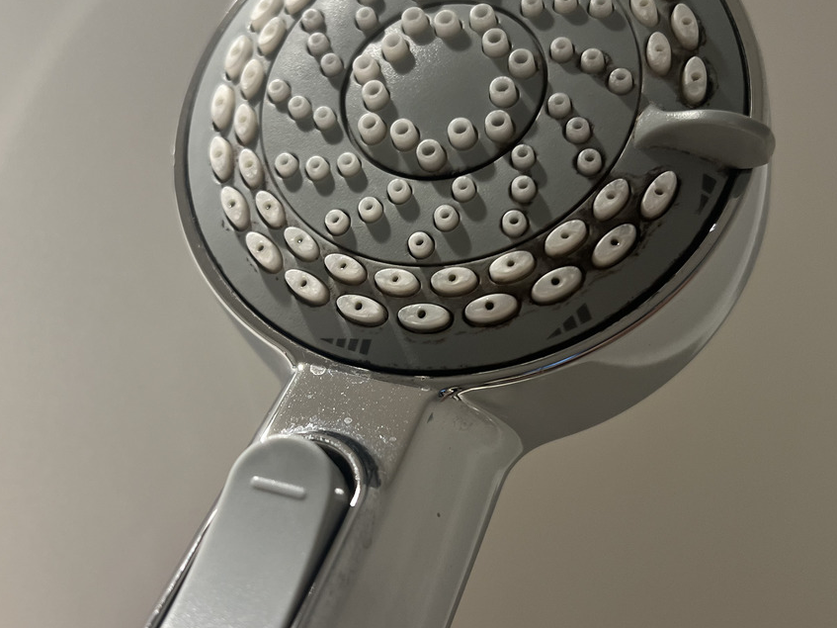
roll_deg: +4.3
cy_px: 294
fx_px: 1040
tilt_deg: +10.2
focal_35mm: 43
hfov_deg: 43.8
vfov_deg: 33.6
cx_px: 370
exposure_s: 1/60
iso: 80
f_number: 1.5
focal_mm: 5.7
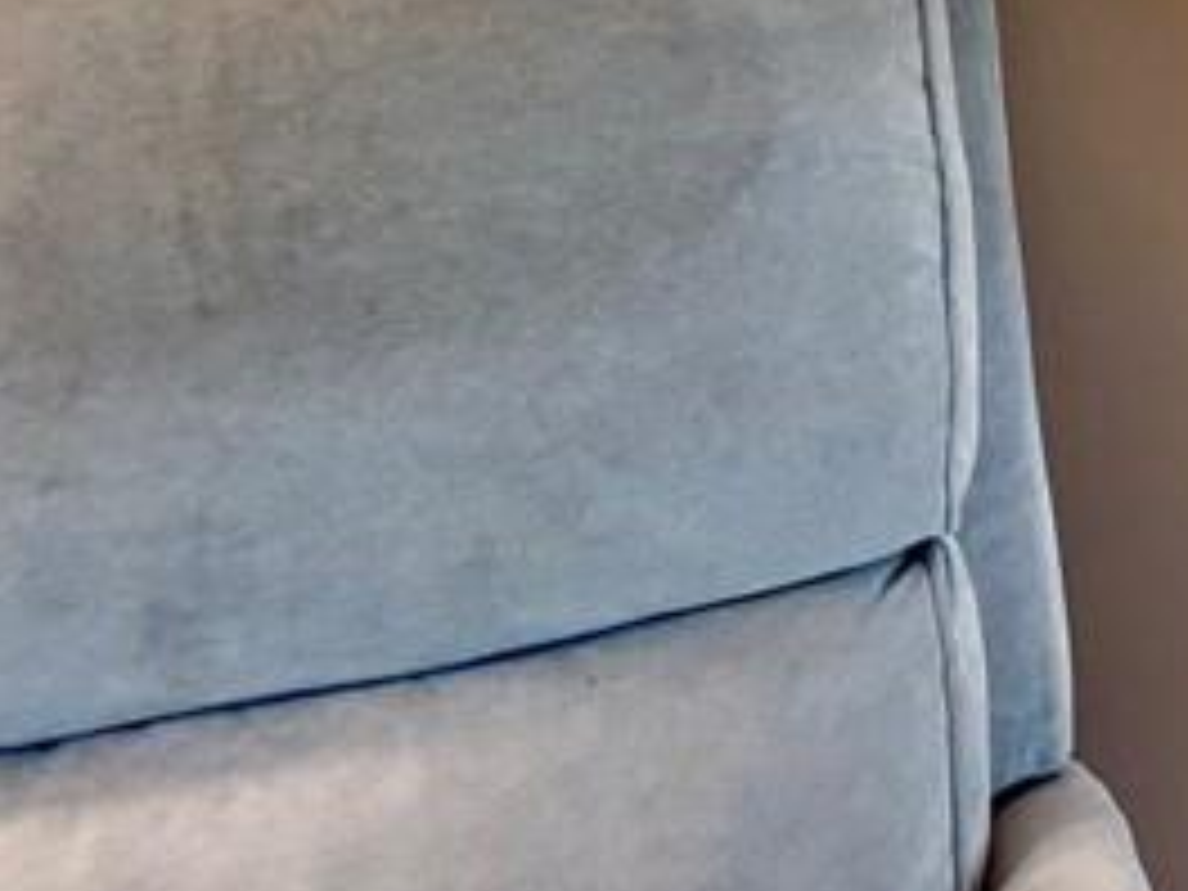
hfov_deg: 17.1
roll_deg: -0.4
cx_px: 2182
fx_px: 3192
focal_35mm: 93
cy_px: -765
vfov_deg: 13.9
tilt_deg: -5.0
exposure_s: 1/120
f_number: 1.78
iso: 200
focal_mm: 6.76
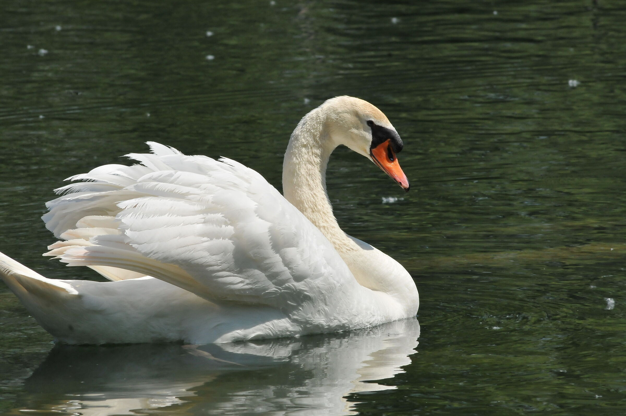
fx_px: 7815
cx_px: 313
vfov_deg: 3.0
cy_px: 208
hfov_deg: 4.6
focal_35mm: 450
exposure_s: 1/1000
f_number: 16
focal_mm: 300
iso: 800
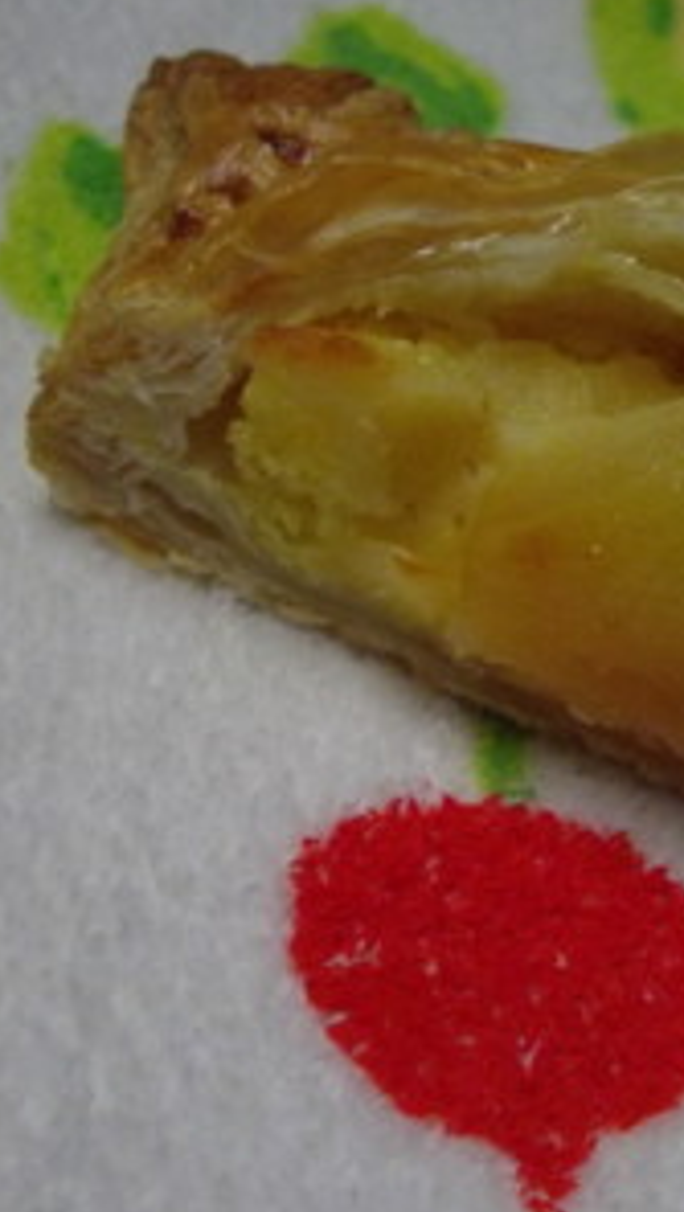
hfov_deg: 22.5
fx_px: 1705
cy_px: 672
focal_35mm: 53
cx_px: 520
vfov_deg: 39.1
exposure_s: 1/50
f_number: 3.5
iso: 418
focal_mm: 5.8
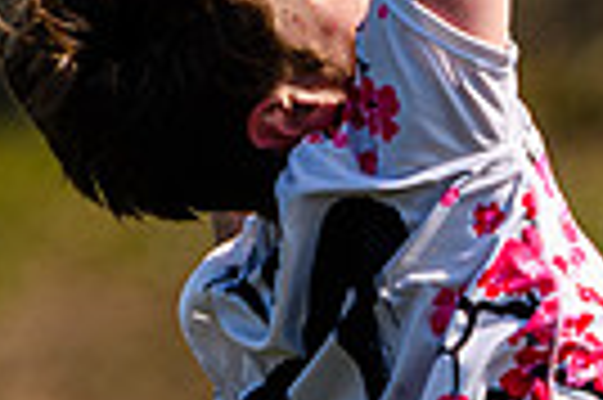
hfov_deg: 1.2
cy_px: 268
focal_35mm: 1722
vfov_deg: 0.8
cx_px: 601
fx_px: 28808
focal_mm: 200
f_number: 3.2
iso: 100
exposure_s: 1/2500
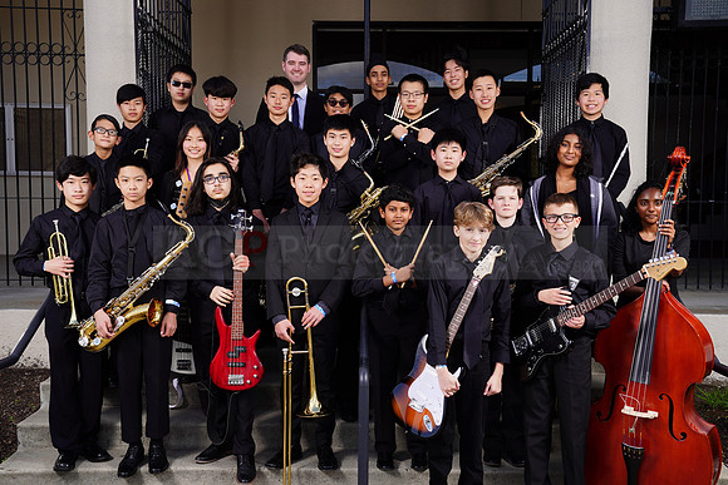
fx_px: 789
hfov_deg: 49.5
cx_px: 364
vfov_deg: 34.2
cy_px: 242
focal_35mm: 39
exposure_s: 1/200
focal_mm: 39
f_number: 6.3
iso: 100
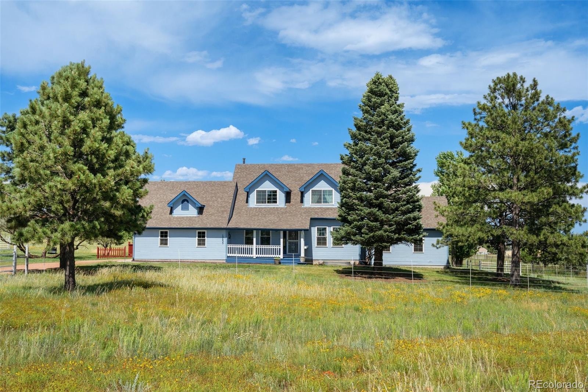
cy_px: 196
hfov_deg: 54.4
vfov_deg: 37.8
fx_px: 572
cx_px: 294
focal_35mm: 35
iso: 400
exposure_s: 1/2500
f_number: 7.1
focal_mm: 35
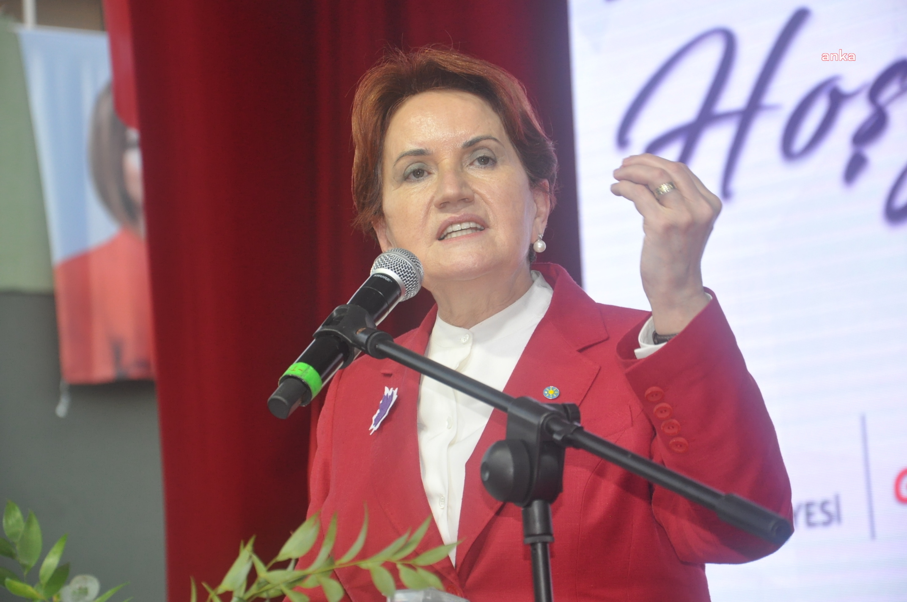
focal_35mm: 128
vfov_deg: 10.7
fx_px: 3208
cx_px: 454
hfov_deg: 16.1
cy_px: 301
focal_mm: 85
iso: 1000
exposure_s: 1/200
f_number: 6.3
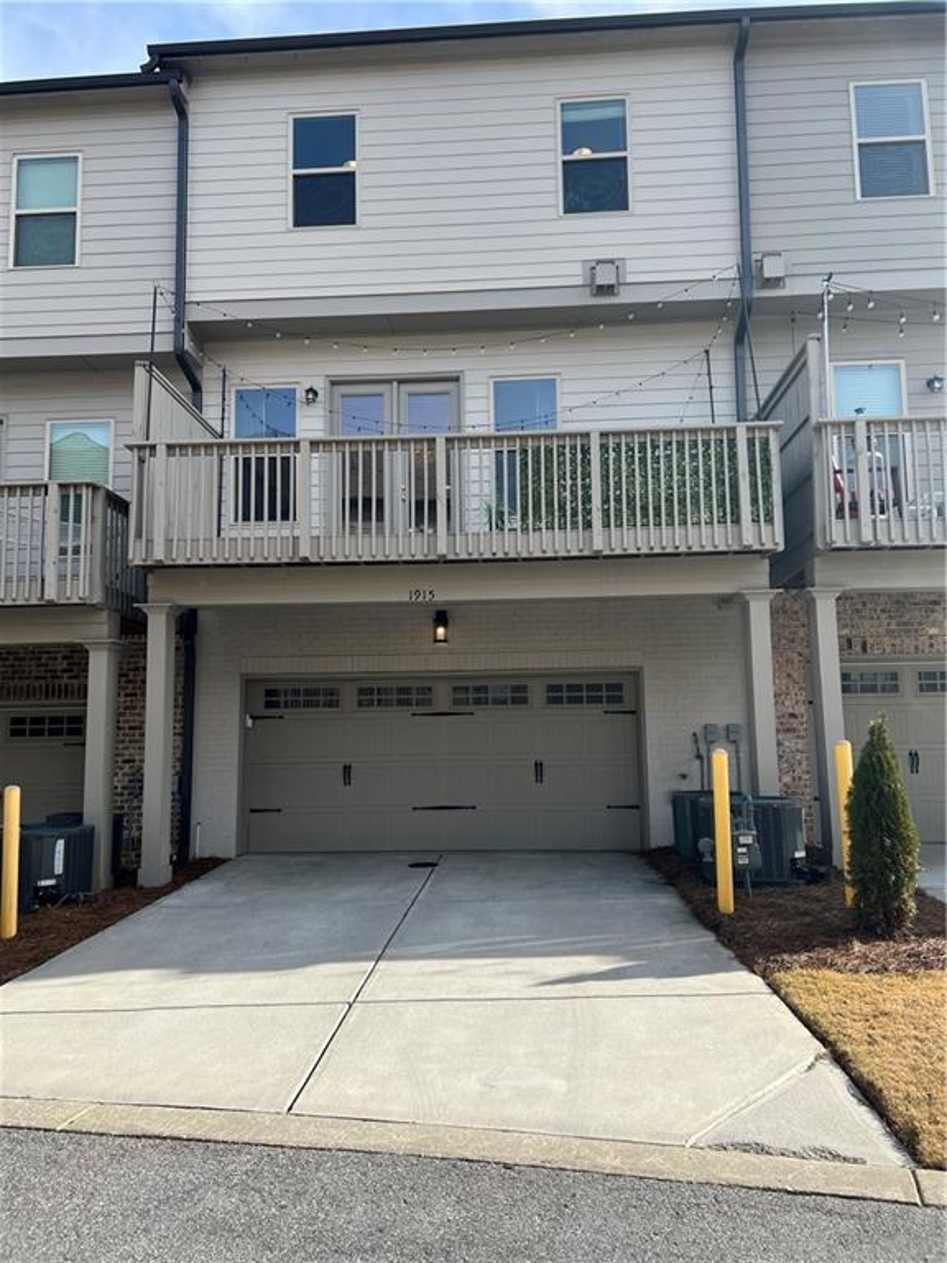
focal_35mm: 26
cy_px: 632
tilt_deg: +6.8
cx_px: 474
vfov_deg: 67.3
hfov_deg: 53.1
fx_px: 948
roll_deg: +1.2
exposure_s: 1/2299
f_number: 1.5
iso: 50
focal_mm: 5.7
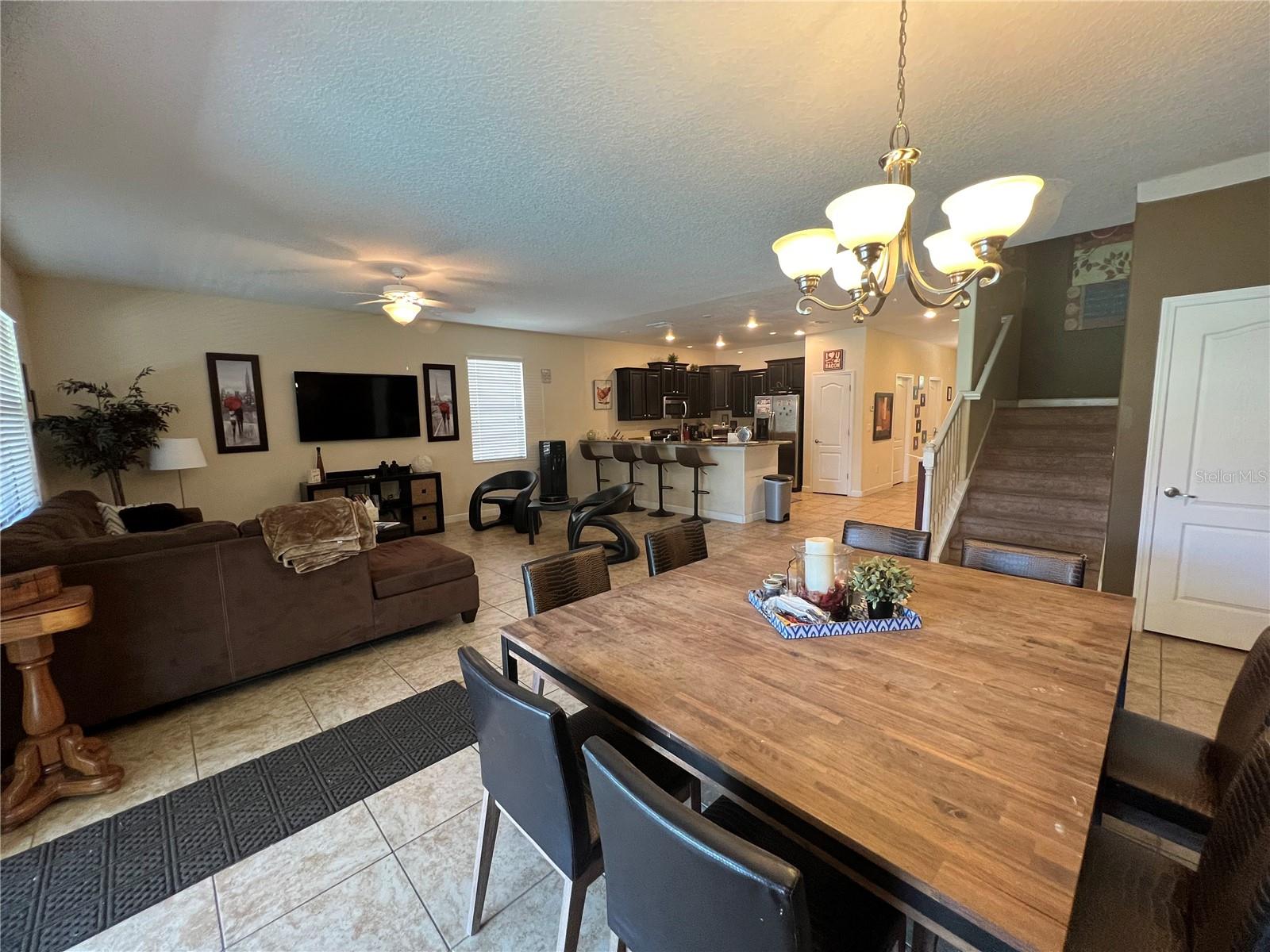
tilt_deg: -6.0
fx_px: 477
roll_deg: +1.7
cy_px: 476
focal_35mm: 13
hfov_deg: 106.2
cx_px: 635
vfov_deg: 89.9
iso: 320
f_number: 1.8
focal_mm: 1.57
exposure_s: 1/60
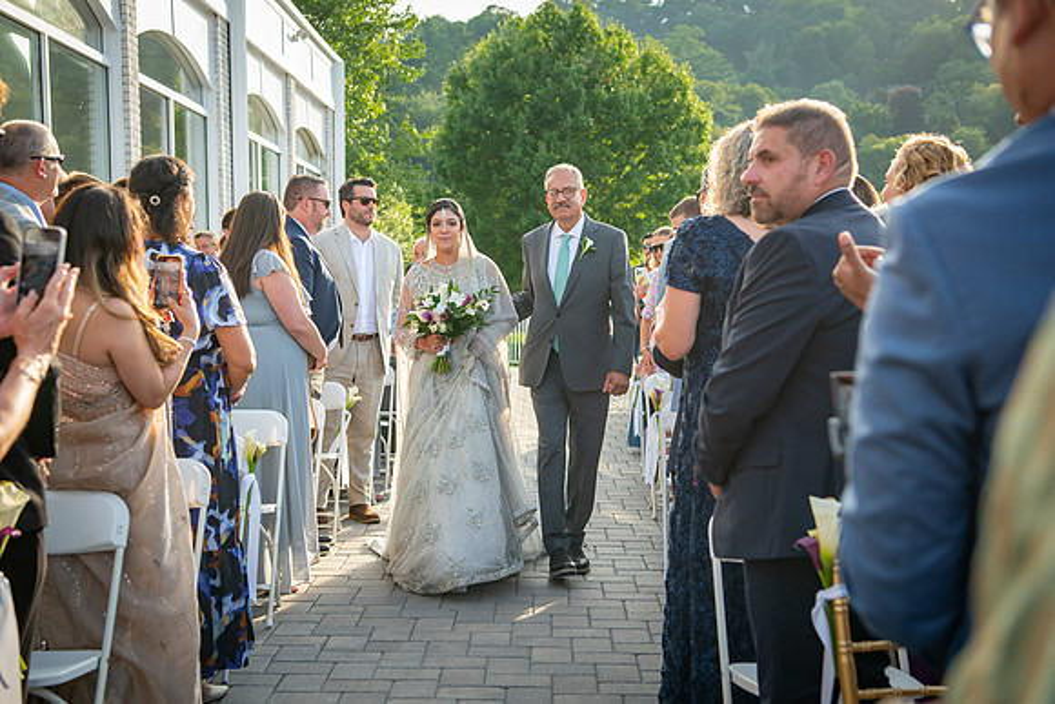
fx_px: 1553
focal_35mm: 53
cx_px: 521
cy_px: 347
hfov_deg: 37.5
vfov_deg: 25.5
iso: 800
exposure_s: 1/1600
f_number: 4
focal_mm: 48
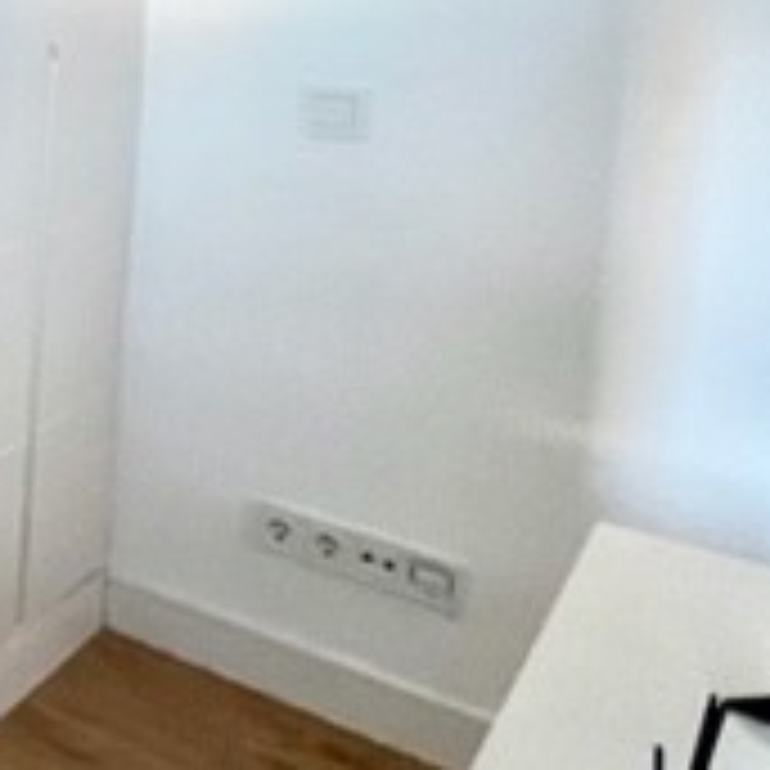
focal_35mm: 43
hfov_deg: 21.9
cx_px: -639
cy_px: 54
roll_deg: +0.6
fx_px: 1082
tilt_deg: -6.1
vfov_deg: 36.3
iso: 250
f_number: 1.8
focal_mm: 1.57
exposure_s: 1/83
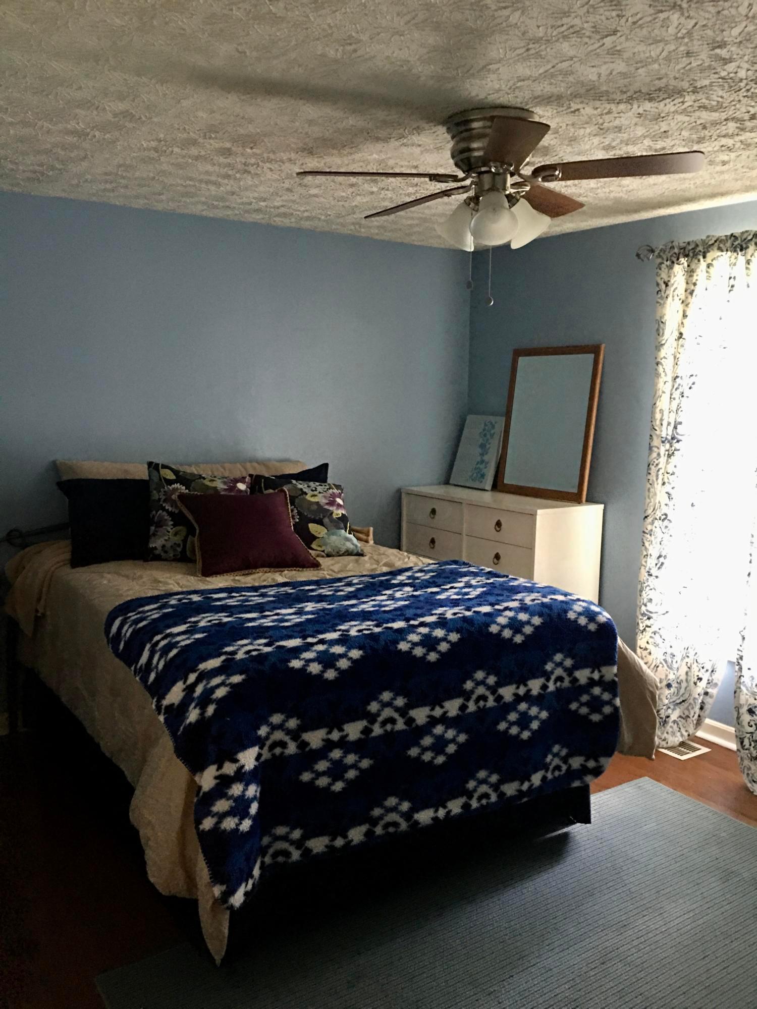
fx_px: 846
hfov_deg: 48.2
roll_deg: -2.0
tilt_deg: -8.1
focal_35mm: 29
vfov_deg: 61.7
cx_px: 378
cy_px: 504
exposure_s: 1/4
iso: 64
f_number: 2.2
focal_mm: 4.15
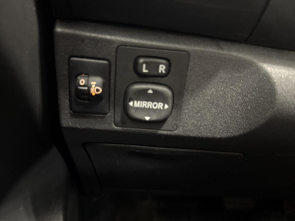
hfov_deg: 71.6
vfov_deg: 56.8
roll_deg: -6.6
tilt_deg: -26.6
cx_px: 148
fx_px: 205
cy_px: 110
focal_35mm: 24
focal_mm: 6.76
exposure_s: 1/17
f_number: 1.78
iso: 1600
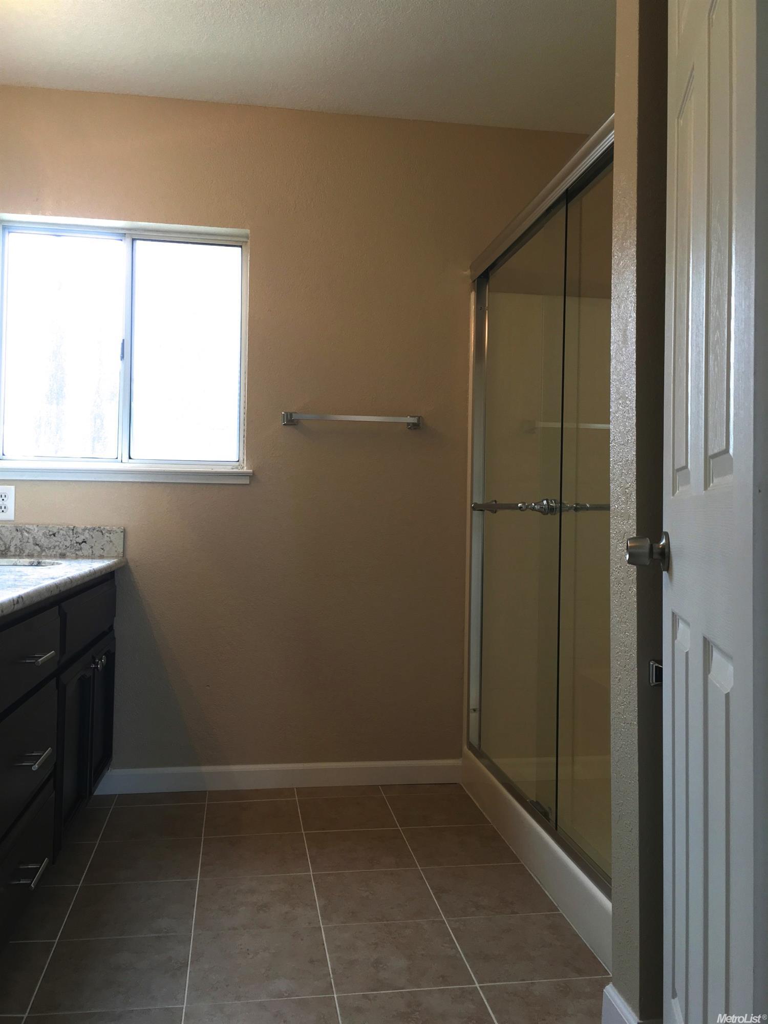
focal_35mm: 29
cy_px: 512
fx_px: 858
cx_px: 384
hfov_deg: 48.2
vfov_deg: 61.7
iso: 40
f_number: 2.2
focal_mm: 4.15
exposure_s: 1/120
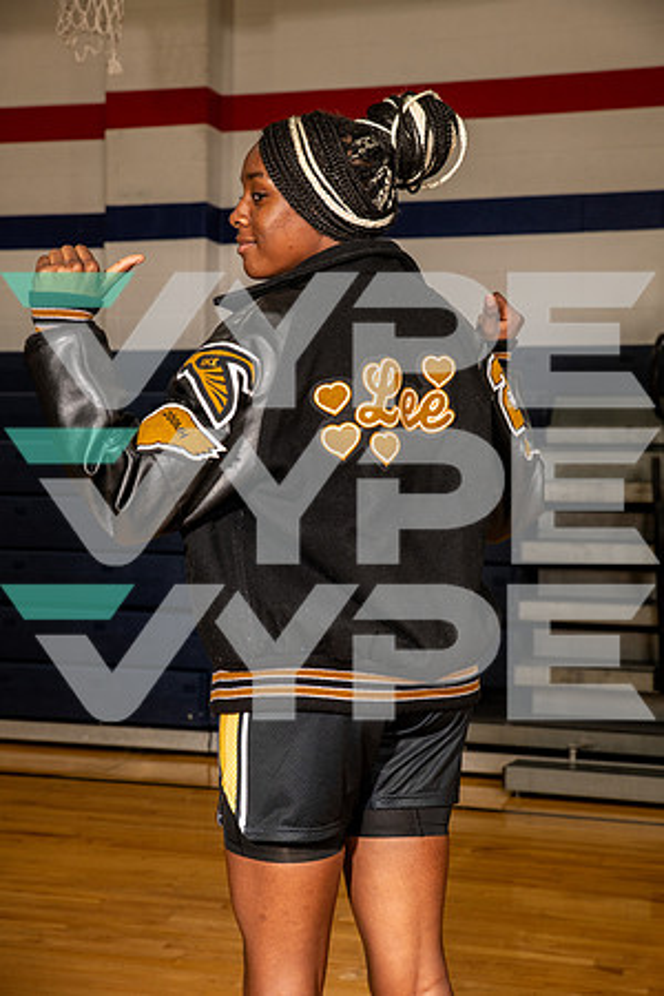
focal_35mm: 58
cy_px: 498
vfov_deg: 34.5
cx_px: 332
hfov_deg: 23.4
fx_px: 1605
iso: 320
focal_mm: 58
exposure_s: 1/320
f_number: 6.3
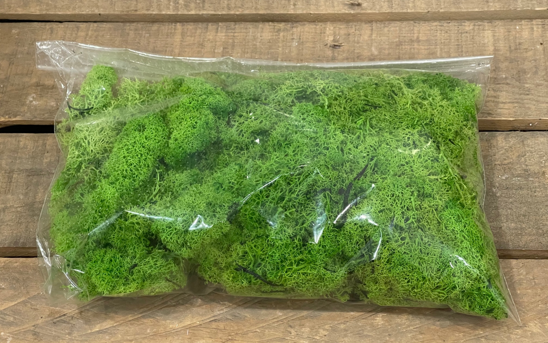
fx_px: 1016
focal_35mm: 68
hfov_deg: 30.2
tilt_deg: -53.7
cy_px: 177
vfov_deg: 19.1
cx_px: 274
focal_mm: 7.5
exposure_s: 1/50
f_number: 2.2
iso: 640
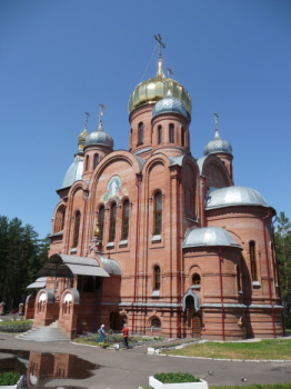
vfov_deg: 63.5
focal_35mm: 28
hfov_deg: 49.7
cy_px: 194
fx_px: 314
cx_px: 146
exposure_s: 1/1000
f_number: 3.3
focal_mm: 4.7
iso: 100
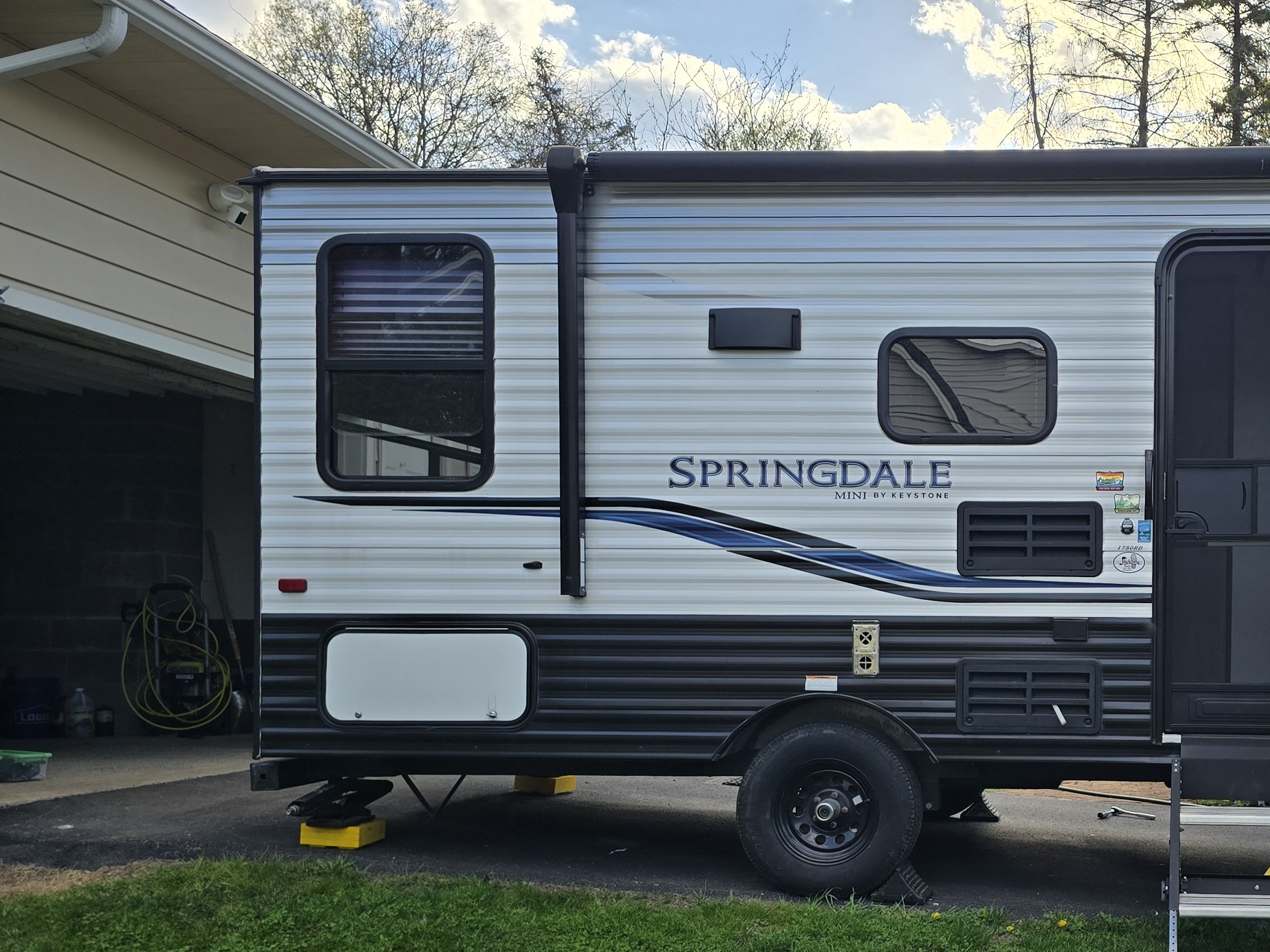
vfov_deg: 35.6
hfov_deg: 43.9
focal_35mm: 40
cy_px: 626
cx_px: 1070
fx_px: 1468
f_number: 1.7
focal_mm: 6.3
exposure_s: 1/711
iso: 12
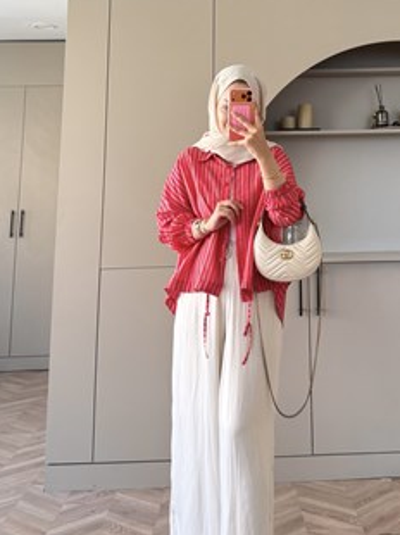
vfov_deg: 56.5
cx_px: 224
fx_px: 494
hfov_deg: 44.0
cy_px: 317
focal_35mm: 32
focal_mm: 6.76
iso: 125
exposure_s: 1/121
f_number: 1.78
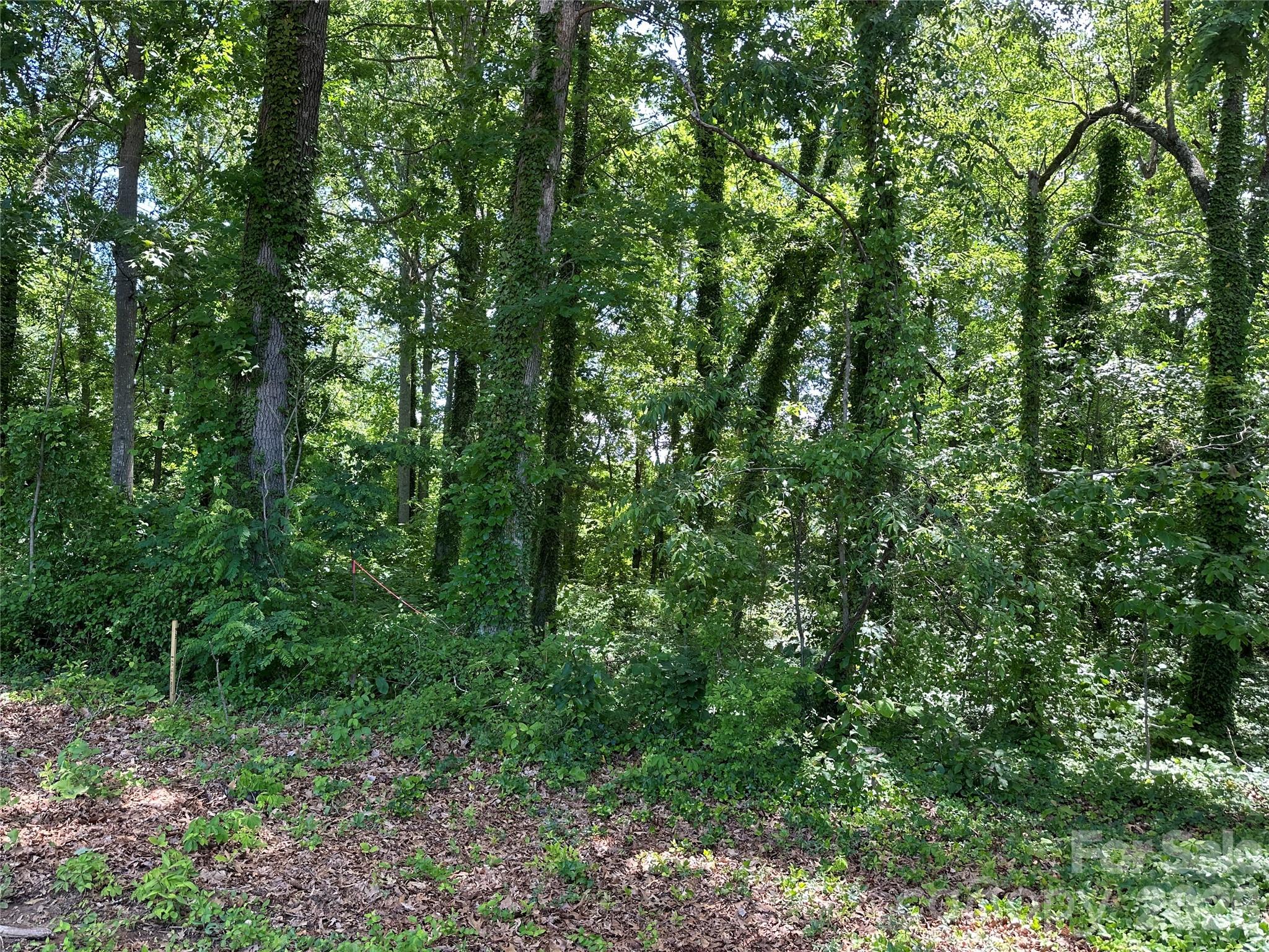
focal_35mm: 24
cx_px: 634
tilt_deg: +1.6
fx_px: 880
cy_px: 476
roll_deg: +0.4
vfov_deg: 56.8
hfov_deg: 71.6
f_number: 1.78
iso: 64
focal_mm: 6.86
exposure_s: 1/220
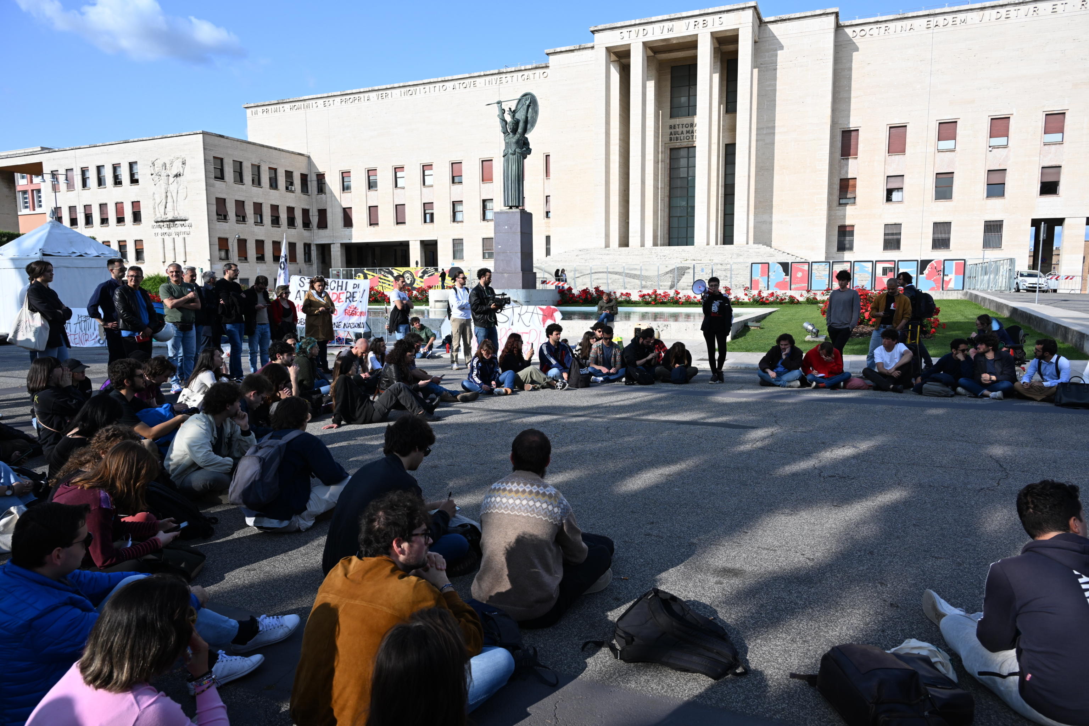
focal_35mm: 24
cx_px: 544
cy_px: 363
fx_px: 726
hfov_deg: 73.7
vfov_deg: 53.1
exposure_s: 1/320
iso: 125
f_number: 7.1
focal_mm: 24
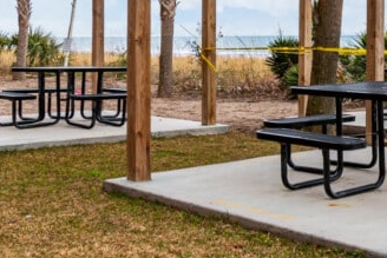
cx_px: 329
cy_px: 29
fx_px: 710
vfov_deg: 20.3
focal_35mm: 66
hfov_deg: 29.5
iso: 100
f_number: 5.6
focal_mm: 13
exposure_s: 1/125
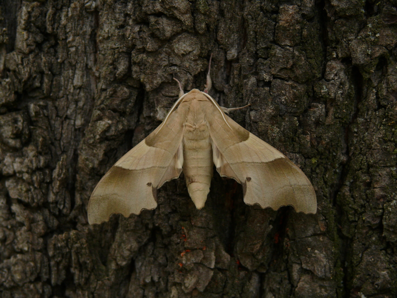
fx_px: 1181
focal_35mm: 103
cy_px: 149
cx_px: 198
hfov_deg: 19.1
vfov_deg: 14.4
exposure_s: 1/200
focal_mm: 21.8
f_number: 3.2
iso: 100
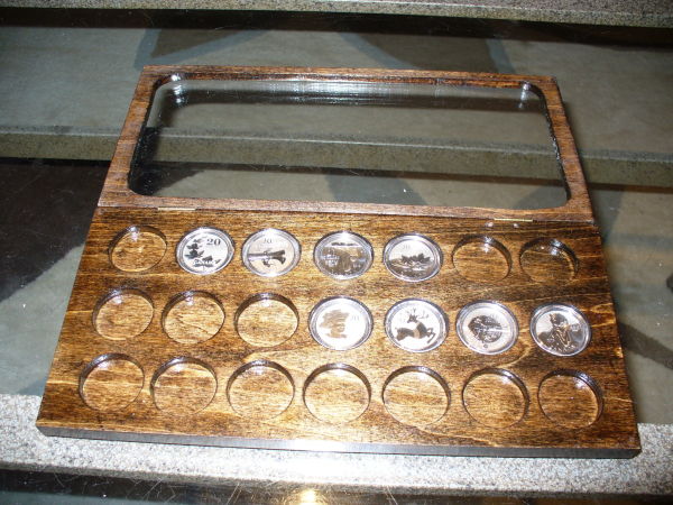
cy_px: 252
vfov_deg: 38.7
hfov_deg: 50.1
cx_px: 336
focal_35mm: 37
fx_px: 719
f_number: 2.8
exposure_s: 1/30
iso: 80
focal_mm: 6.1
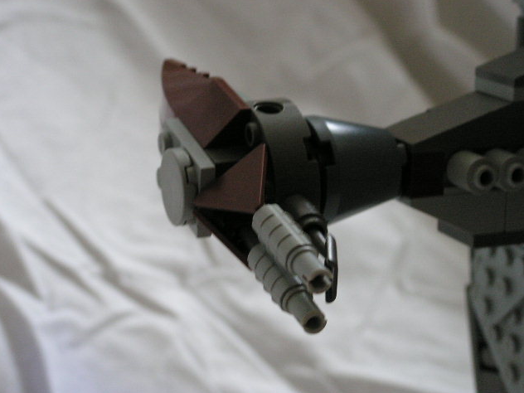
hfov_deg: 23.3
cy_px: 196
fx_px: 1272
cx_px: 263
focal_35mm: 84
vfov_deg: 17.6
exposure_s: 1/40
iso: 200
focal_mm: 13.9
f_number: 3.3
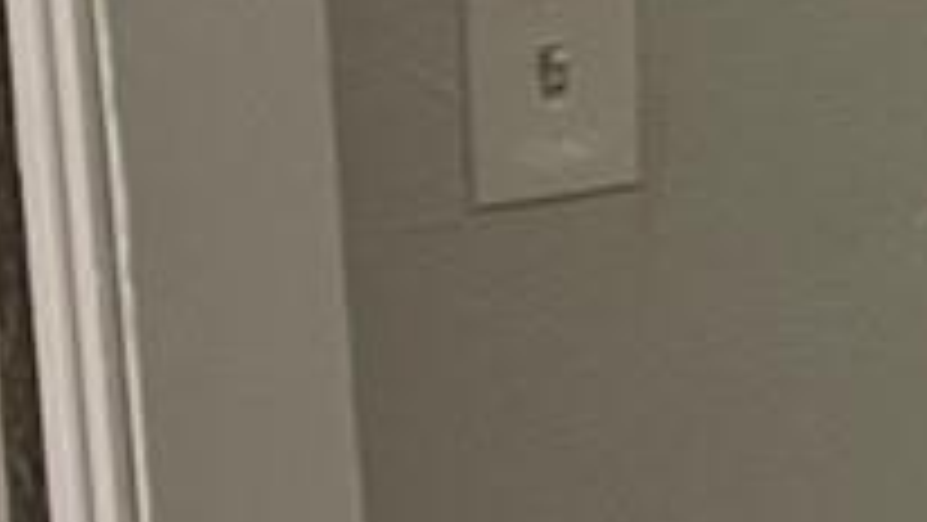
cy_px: -234
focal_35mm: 220
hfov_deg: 8.6
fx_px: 5409
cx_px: 2506
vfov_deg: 5.5
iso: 200
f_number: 1.6
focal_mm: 4.2
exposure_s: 1/60
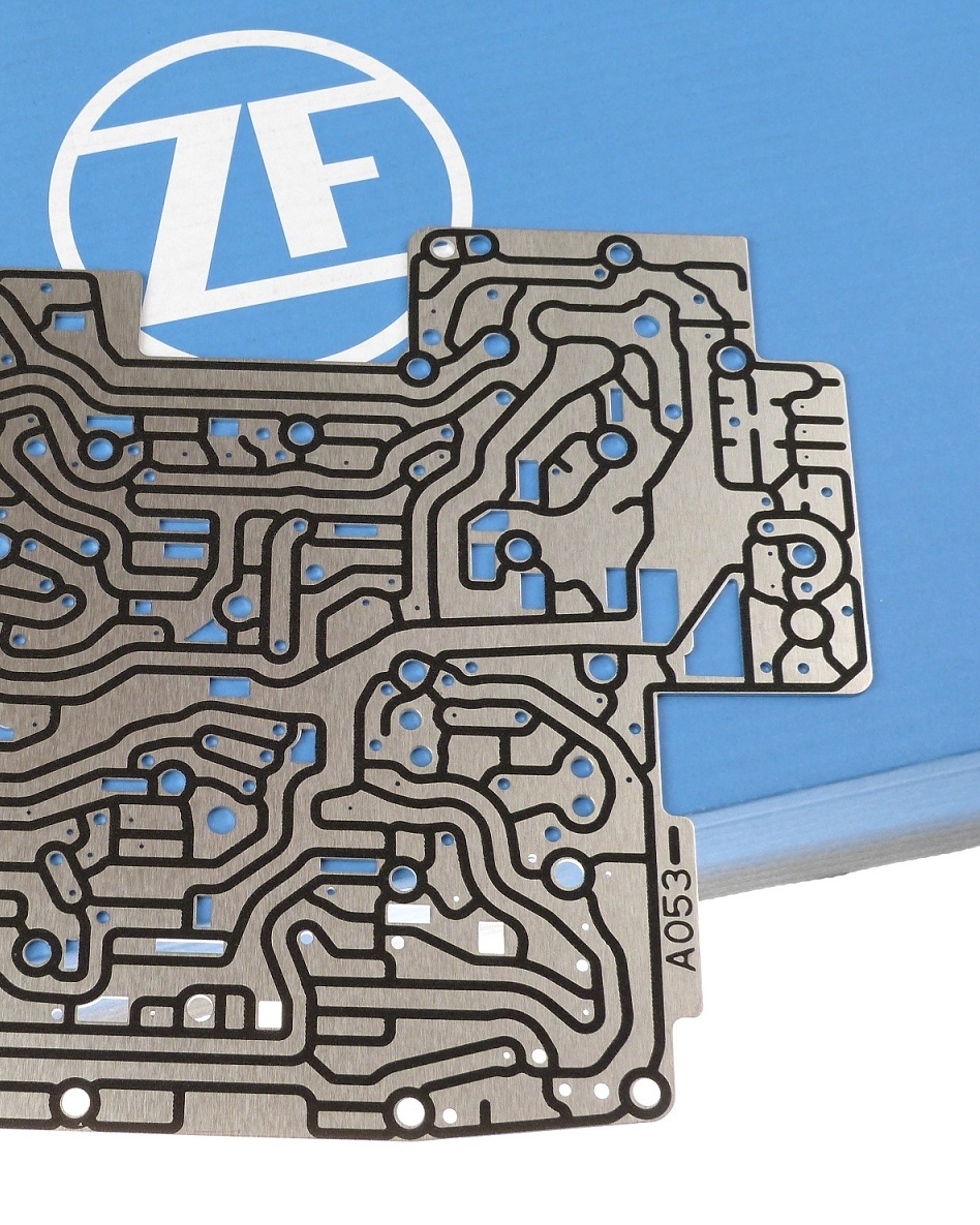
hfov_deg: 25.9
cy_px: 618
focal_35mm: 58
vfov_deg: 32.5
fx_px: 2103
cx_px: 247
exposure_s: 1/60
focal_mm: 7.8
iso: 125
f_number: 3.2
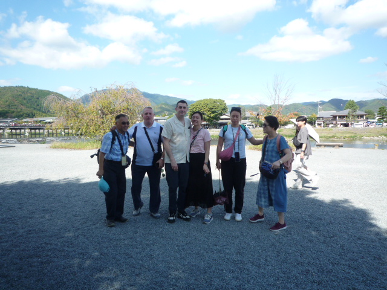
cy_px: 145
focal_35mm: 25
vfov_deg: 54.9
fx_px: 279
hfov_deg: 69.4
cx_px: 194
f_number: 3.2
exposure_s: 1/640
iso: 100
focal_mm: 4.4
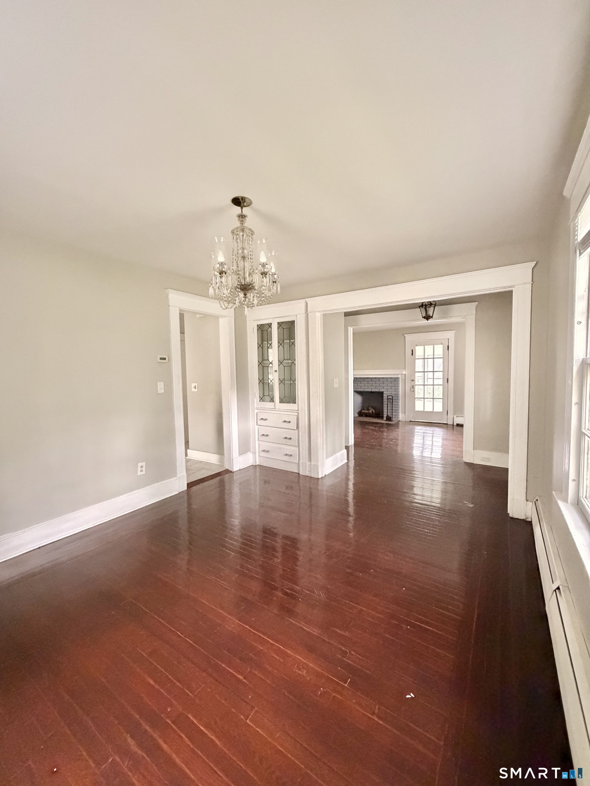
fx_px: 318
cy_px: 393
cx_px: 295
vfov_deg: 102.1
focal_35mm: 14
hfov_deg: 85.7
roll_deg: +0.2
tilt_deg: -4.1
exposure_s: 1/60
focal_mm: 2.22
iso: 1250
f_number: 2.2
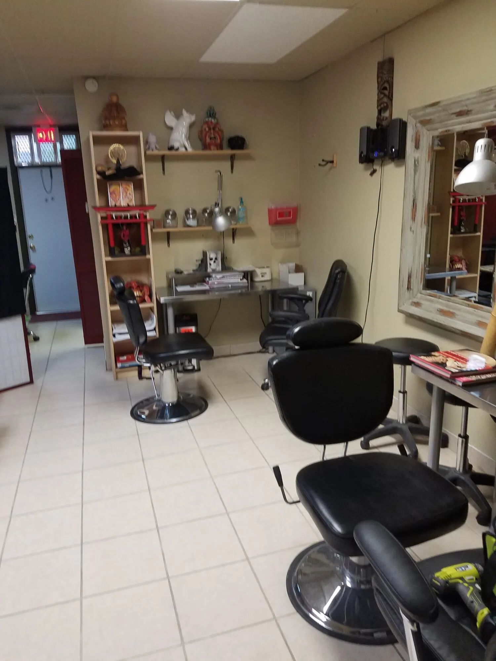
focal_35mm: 26
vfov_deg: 67.3
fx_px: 497
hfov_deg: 53.1
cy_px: 330
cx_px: 248
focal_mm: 4.2
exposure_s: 1/40
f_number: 1.7
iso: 160
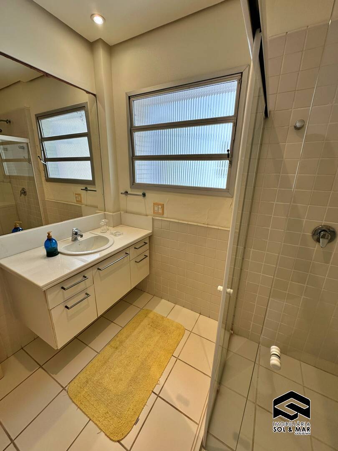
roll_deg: -1.6
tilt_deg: -16.0
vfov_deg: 102.1
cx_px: 169
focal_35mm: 14
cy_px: 226
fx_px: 182
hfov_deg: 85.7
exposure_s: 1/120
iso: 64
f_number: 2.2
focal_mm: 2.22
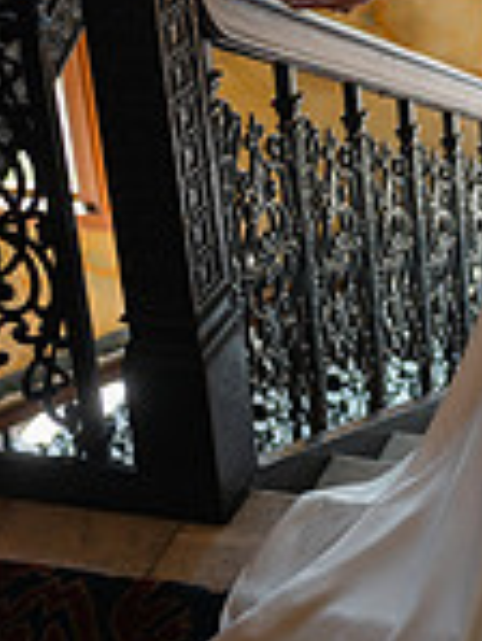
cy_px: 47
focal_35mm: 81
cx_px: 523
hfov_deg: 17.6
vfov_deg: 23.4
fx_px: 1502
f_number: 2.8
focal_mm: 28
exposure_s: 1/160
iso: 200
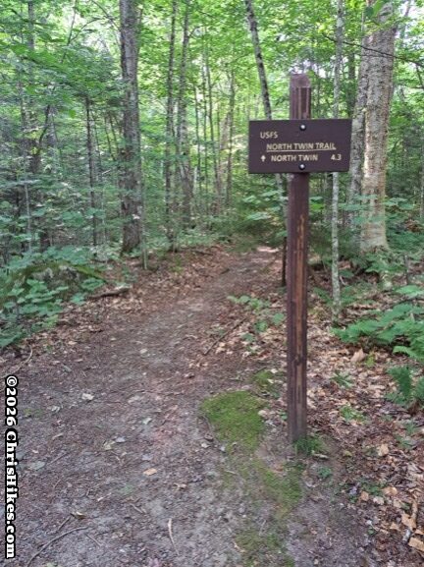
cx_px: 212
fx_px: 392
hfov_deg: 56.8
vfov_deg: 71.6
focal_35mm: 24
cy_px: 284
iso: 250
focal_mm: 5.23
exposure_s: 1/60
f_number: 1.8
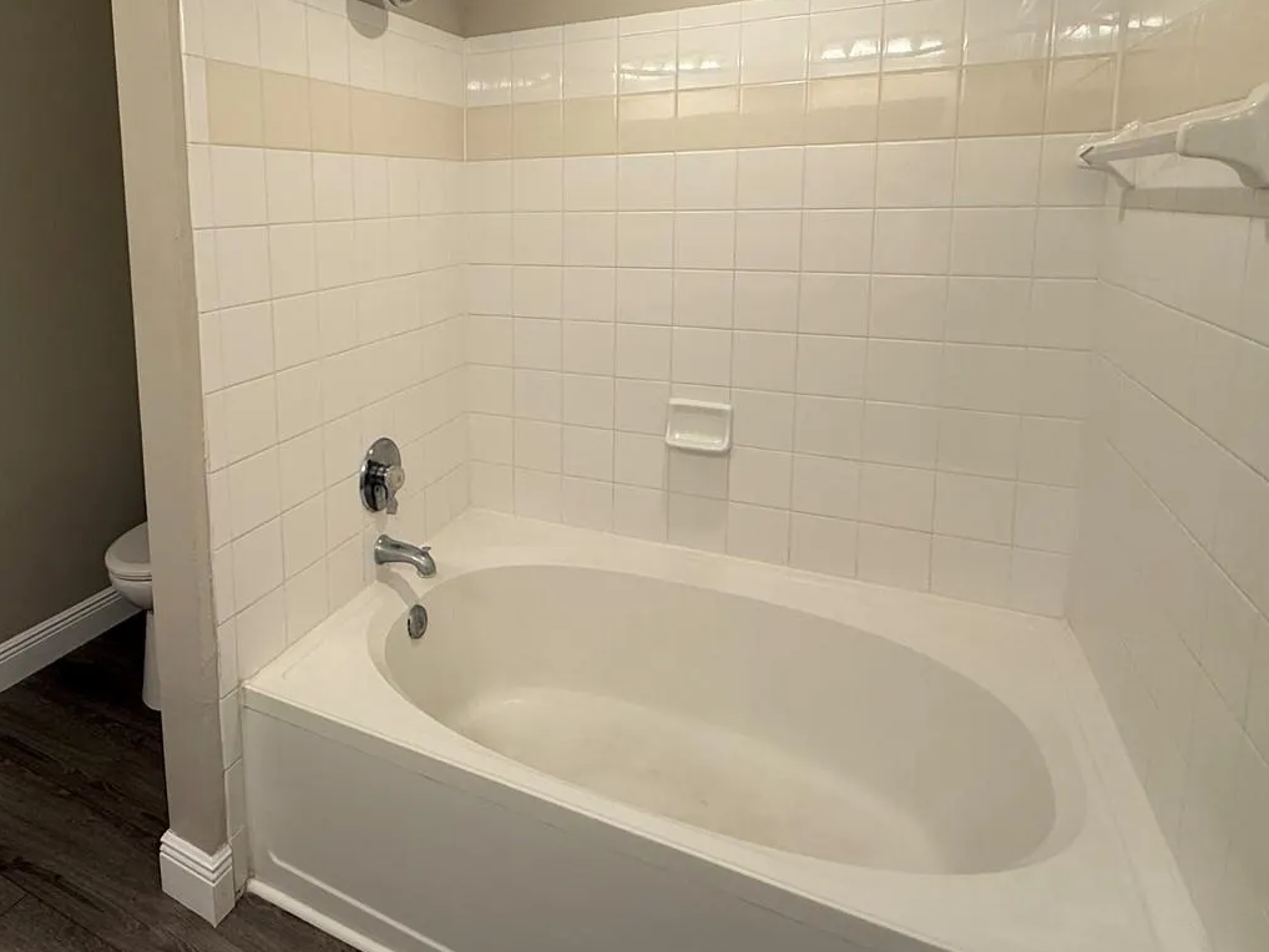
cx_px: 431
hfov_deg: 74.2
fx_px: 807
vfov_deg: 59.4
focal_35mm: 22
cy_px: 300
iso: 125
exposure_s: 1/120
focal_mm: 2.22
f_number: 2.2
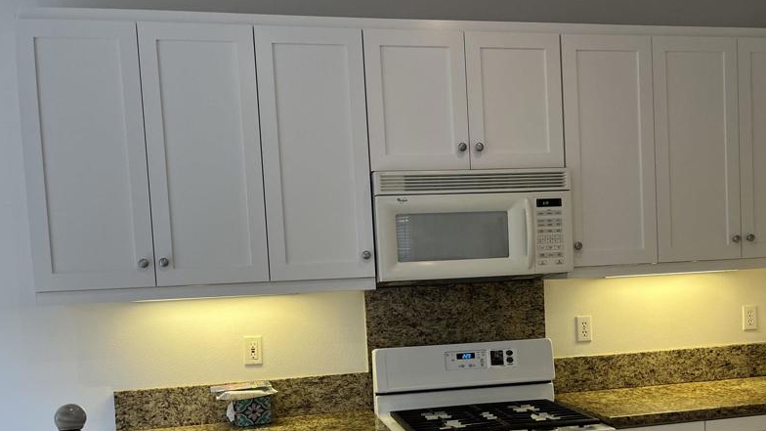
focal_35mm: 37
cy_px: 318
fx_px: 752
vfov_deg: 31.5
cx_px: 426
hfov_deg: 53.9
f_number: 1.6
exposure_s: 1/60
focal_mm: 5.1
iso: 125
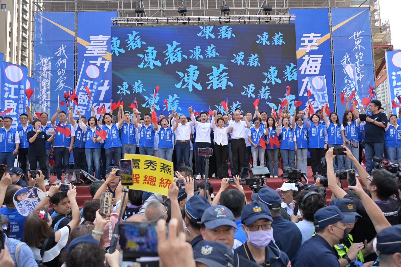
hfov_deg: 64.6
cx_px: 200
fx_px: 317
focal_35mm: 28
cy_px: 134
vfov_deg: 45.7
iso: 1250
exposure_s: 1/1600
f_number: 4
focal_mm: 28.5
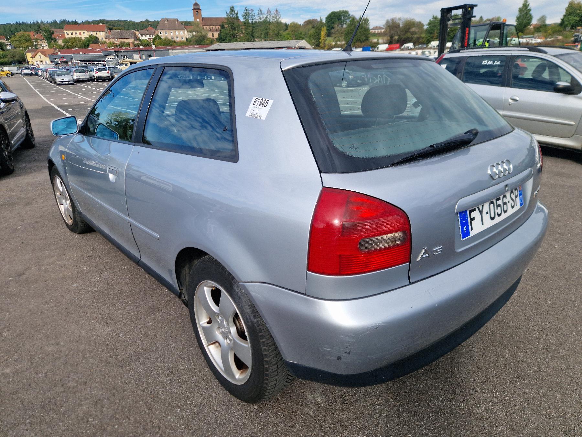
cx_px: 291
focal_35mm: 23
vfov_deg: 58.9
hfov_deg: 73.9
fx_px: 387
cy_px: 218
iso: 50
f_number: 1.8
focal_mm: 5.4
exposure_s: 1/1111
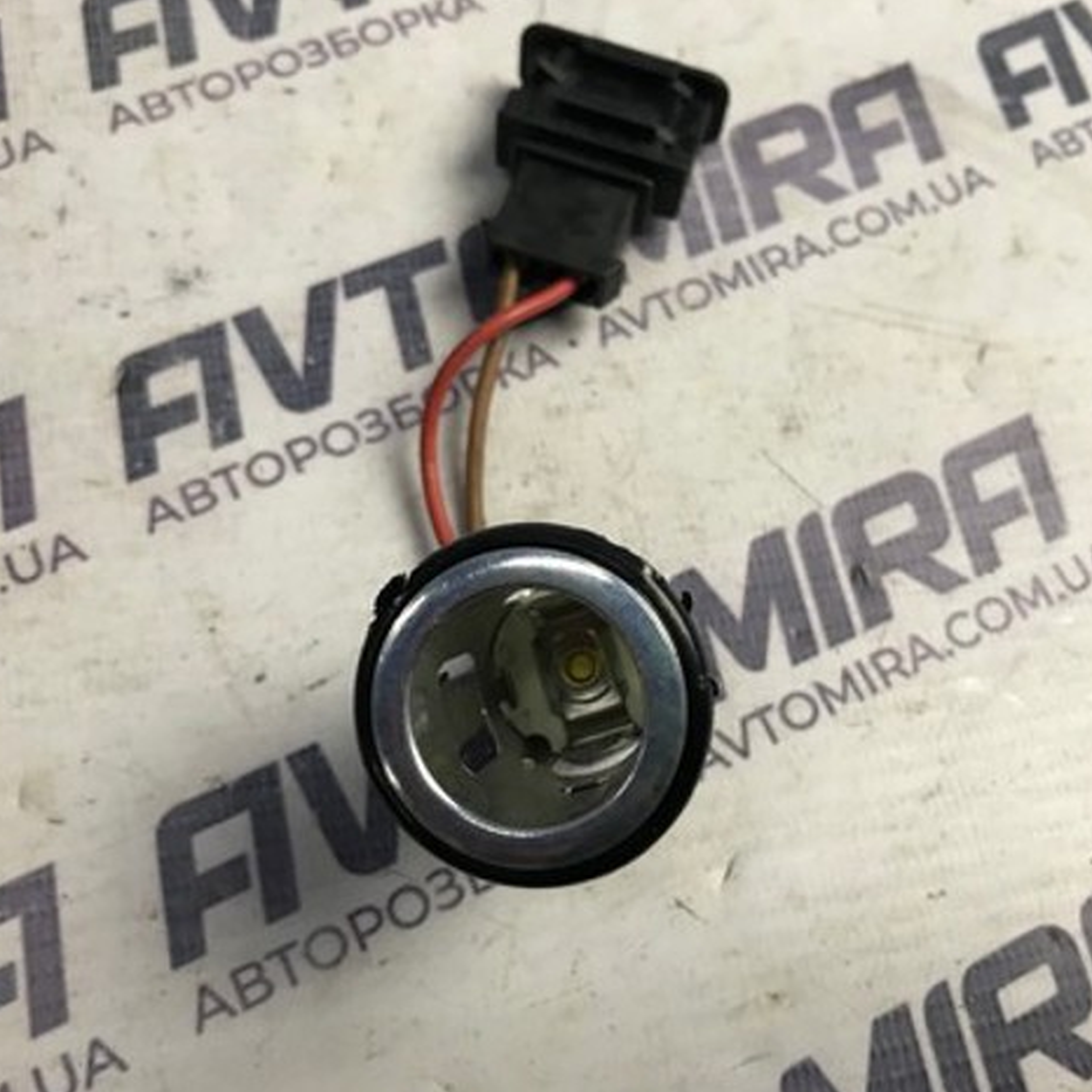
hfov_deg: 48.4
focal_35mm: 34
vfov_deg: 48.4
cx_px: 583
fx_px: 1213
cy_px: 539
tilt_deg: -70.1
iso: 25
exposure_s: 1/33
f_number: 1.8
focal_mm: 3.99
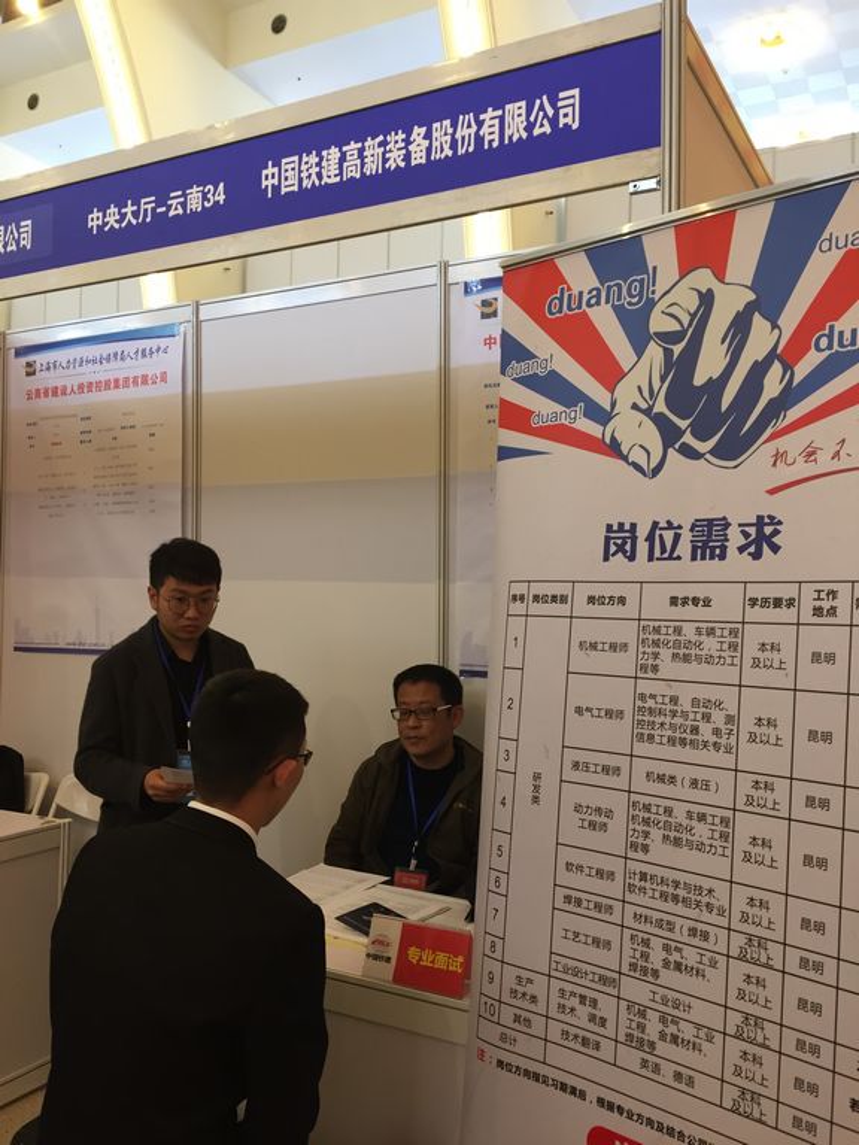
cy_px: 572
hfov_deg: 48.2
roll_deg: -0.7
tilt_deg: +3.0
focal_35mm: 29
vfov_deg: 61.7
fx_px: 960
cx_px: 430
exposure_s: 1/33
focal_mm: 4.15
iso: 80
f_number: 2.2
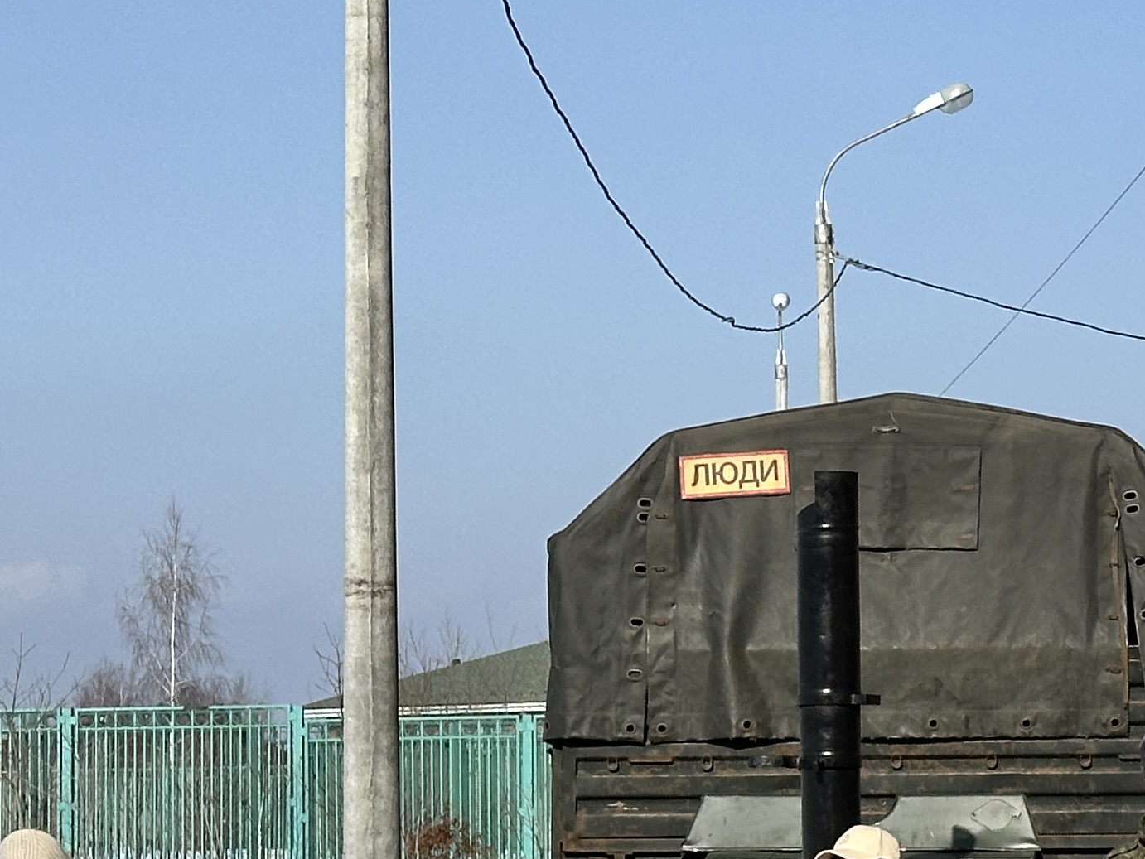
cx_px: 1186
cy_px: 502
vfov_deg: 10.6
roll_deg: +1.4
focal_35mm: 140
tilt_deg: +4.7
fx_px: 4632
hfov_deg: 13.9
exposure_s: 1/6623
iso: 64
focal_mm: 6.86
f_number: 1.78
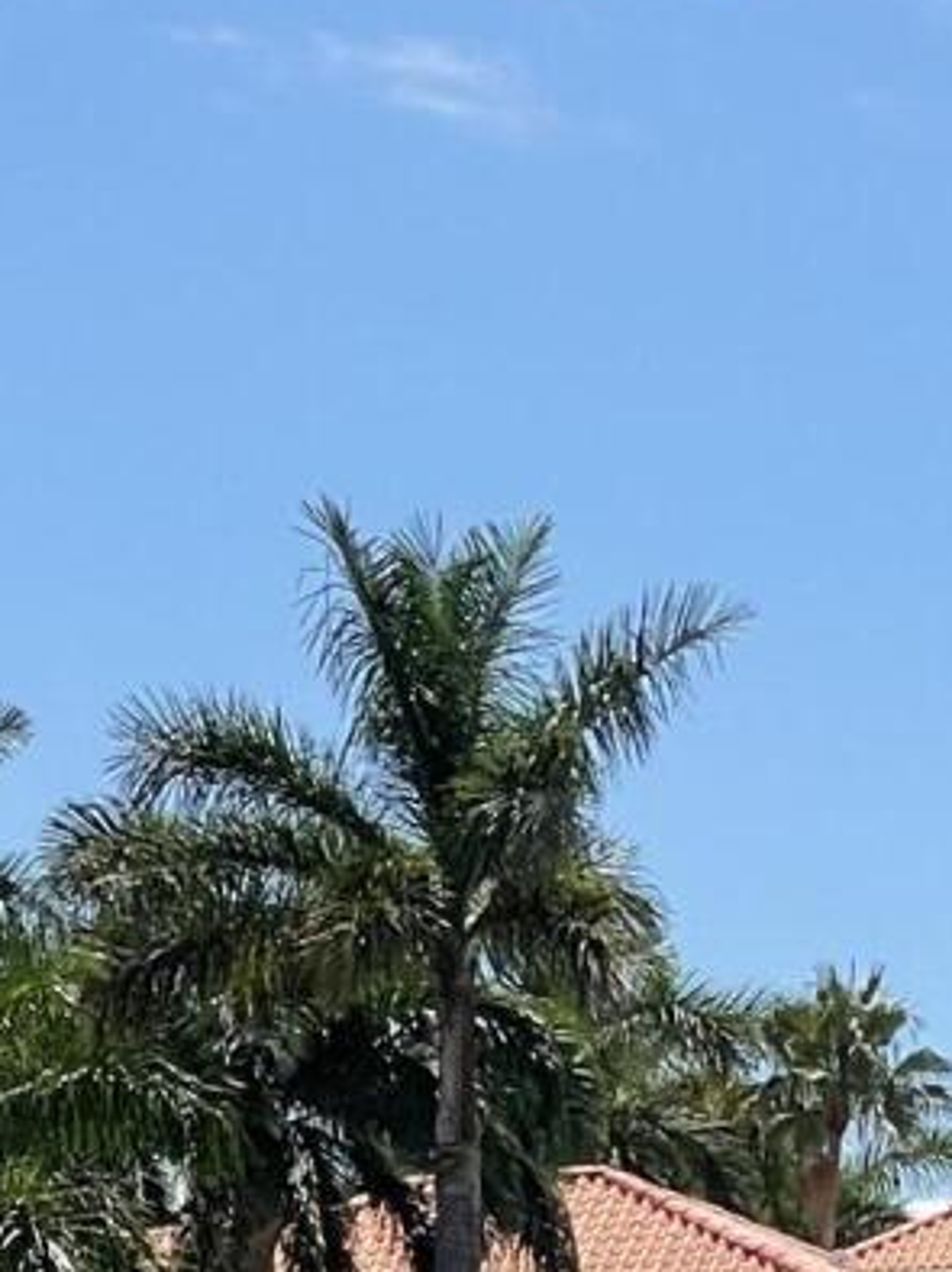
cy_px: 1585
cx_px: 1068
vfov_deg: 6.1
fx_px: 11930
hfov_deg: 4.6
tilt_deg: +2.4
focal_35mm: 325
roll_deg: +1.9
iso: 20
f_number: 2.2
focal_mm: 7.5
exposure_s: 1/1553
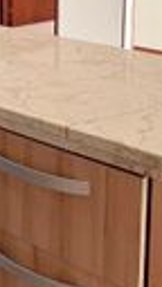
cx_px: 20
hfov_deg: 16.1
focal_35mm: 74
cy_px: 37
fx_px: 565
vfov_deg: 27.7
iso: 32
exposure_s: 1/102
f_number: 1.8
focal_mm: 1.57
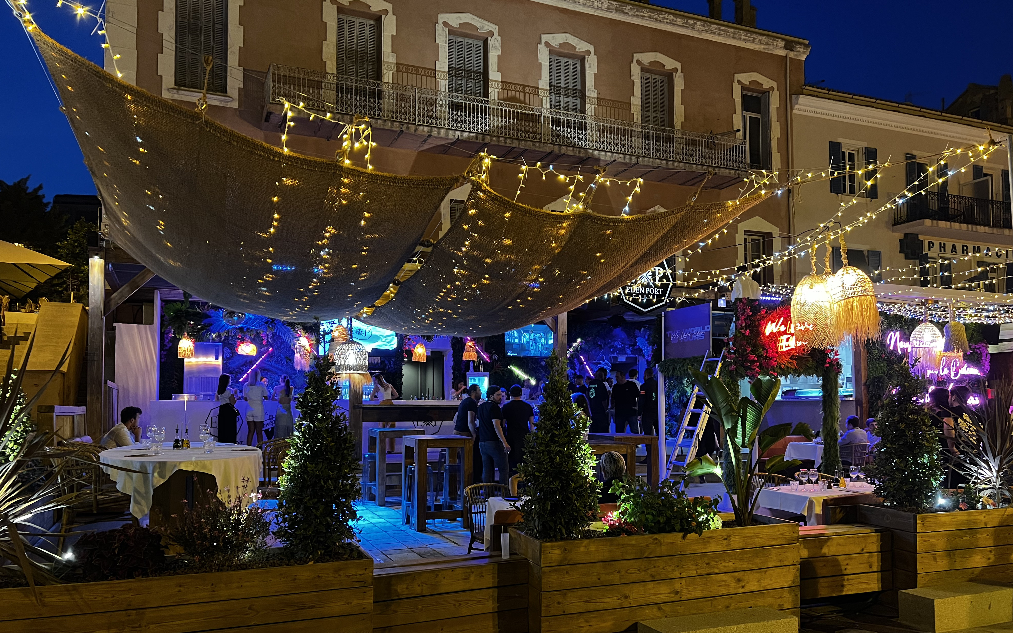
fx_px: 773
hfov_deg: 66.5
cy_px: 374
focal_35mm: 28
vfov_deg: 44.4
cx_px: 503
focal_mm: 5.7
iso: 500
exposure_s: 1/33
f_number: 1.5
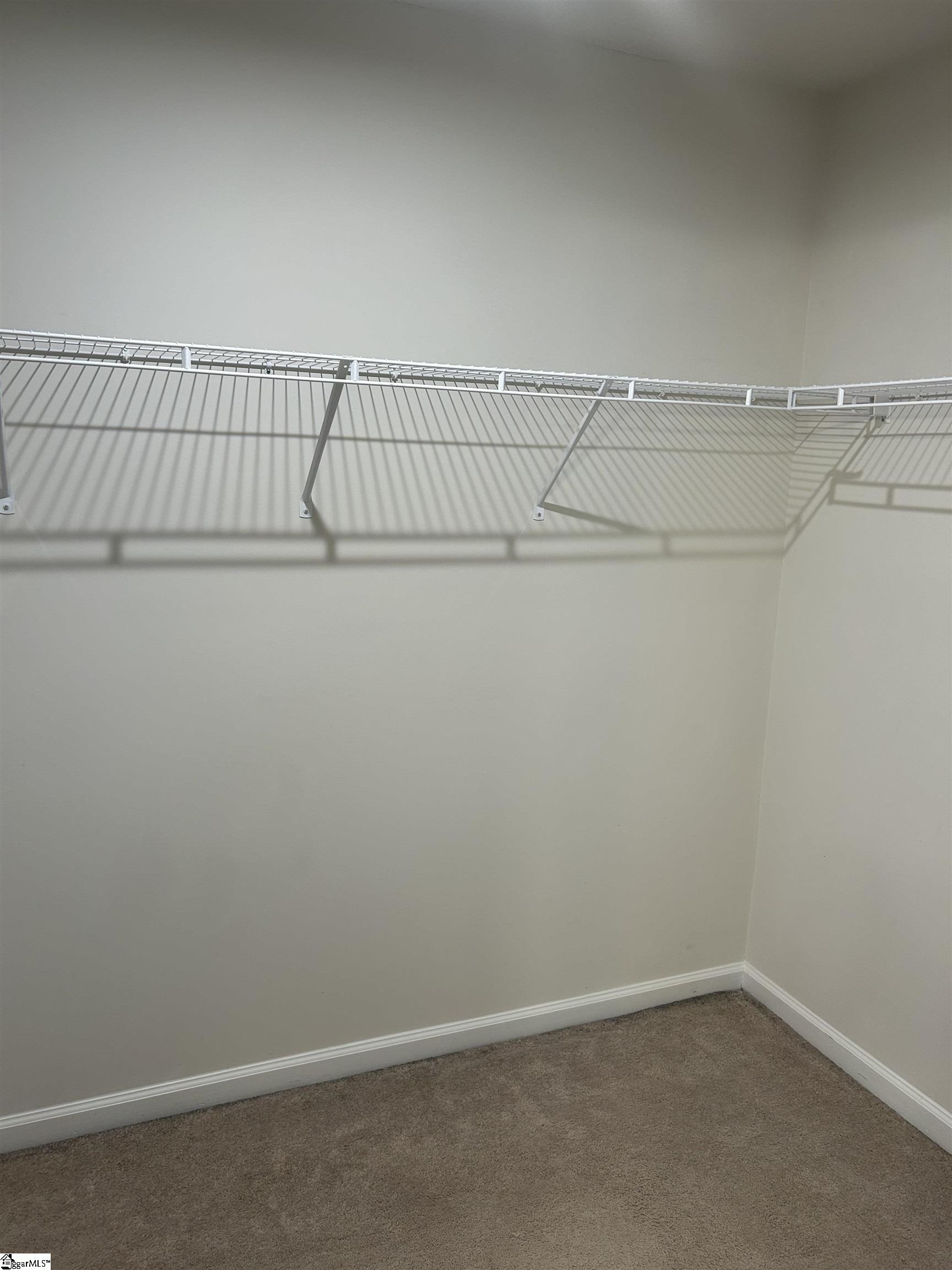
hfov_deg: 53.1
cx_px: 476
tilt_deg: -10.1
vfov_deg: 67.3
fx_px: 953
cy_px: 635
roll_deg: -1.7
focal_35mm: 26
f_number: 1.5
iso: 100
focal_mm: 5.7
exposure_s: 1/60
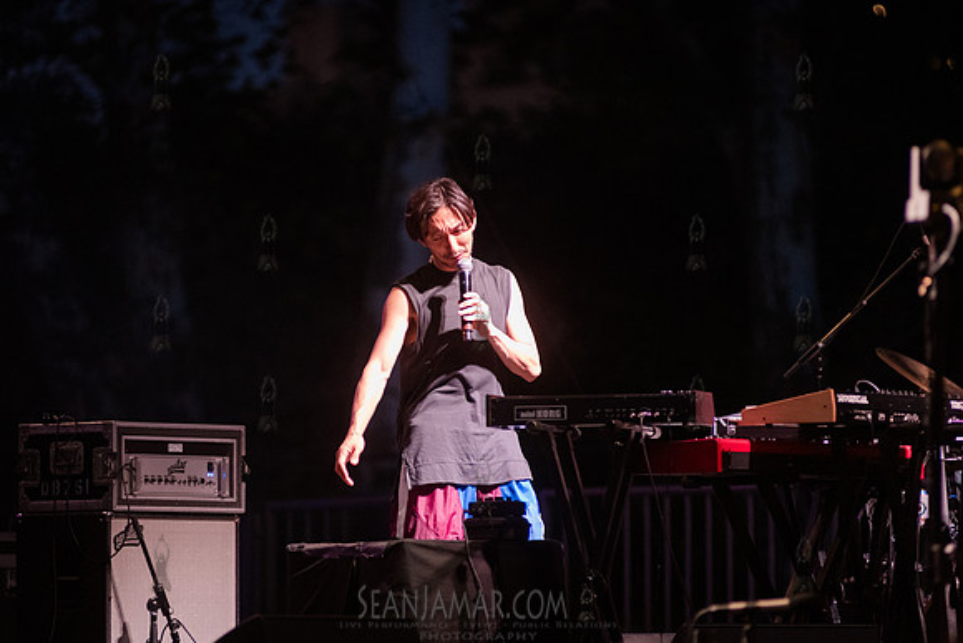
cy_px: 307
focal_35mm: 238
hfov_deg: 8.6
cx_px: 445
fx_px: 6375
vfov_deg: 5.8
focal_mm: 200
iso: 5000
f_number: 3.2
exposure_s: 1/500
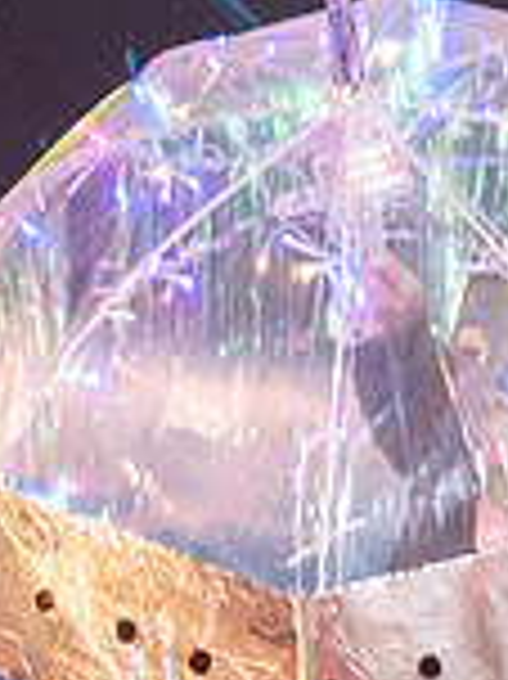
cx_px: 517
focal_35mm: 103
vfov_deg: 18.1
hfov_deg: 14.1
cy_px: 829
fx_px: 2018
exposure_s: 1/50
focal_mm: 24
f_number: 3.5
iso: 1600
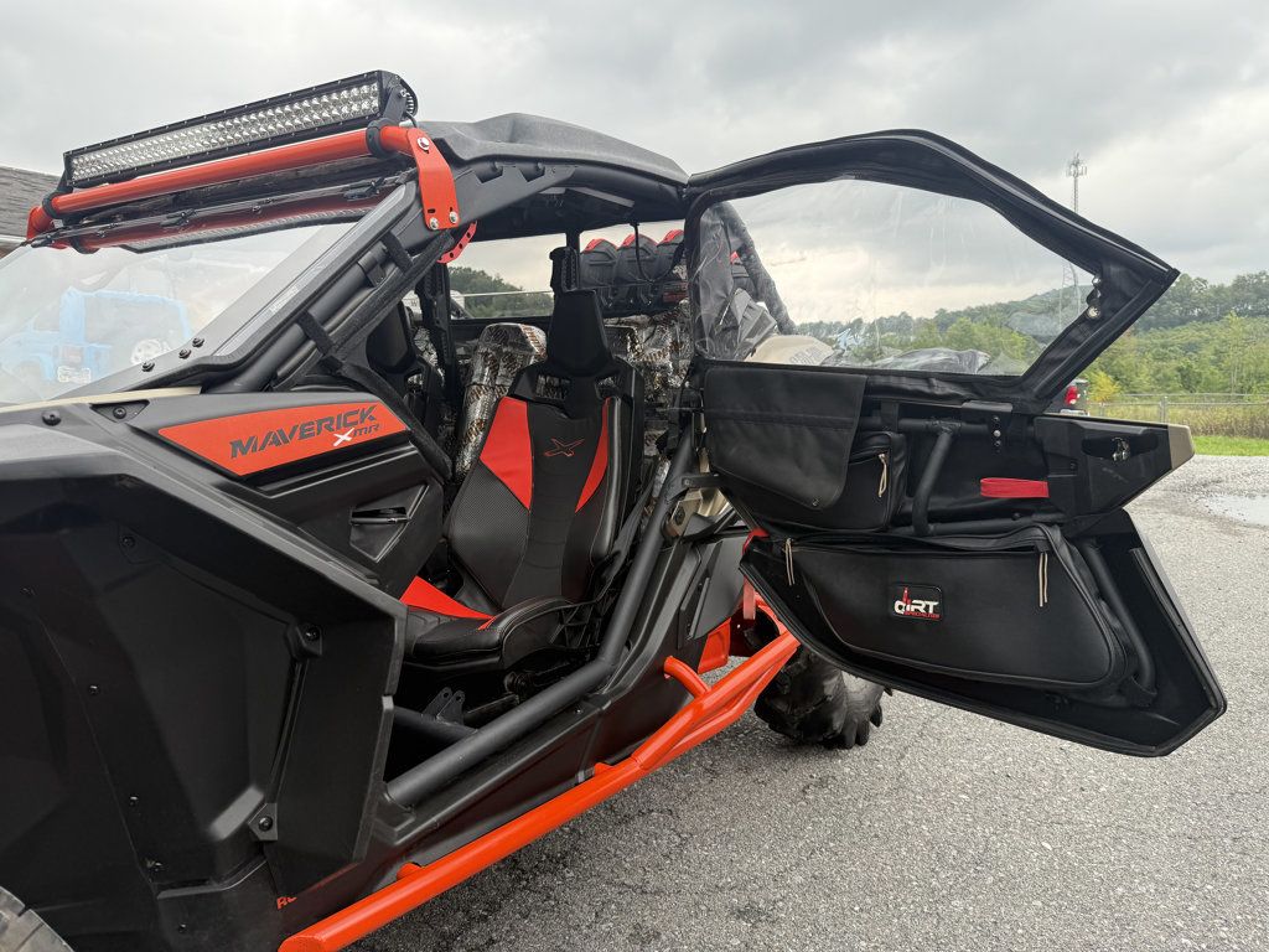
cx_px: 634
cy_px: 476
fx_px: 880
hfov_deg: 71.6
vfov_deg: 56.8
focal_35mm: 24
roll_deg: -0.6
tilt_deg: -5.7
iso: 100
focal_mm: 6.76
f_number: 1.78
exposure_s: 1/361
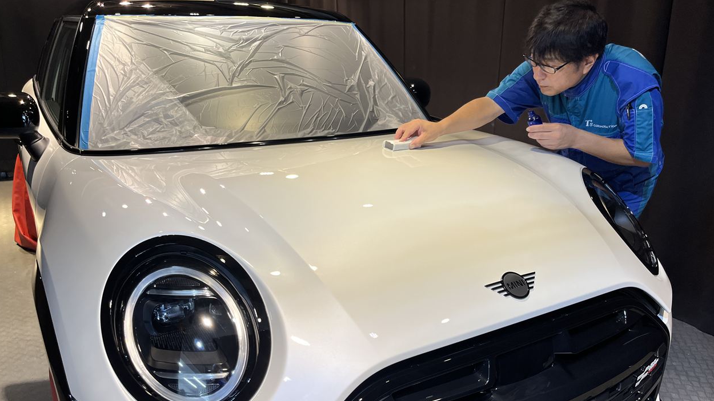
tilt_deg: -17.4
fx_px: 549
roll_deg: +0.9
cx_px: 350
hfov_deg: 66.1
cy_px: 218
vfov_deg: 40.1
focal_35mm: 29
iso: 100
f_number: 1.6
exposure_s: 1/120
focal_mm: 5.1
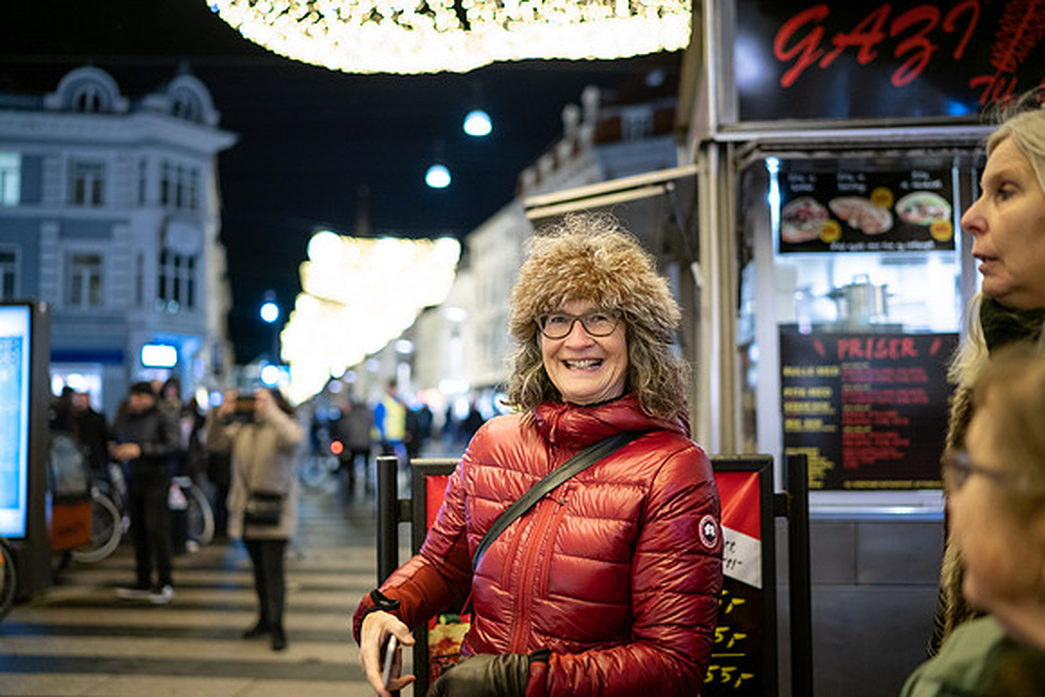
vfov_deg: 37.9
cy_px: 348
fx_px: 1016
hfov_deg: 54.4
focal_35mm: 35
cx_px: 522
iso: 2500
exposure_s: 1/200
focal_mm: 35
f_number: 1.6
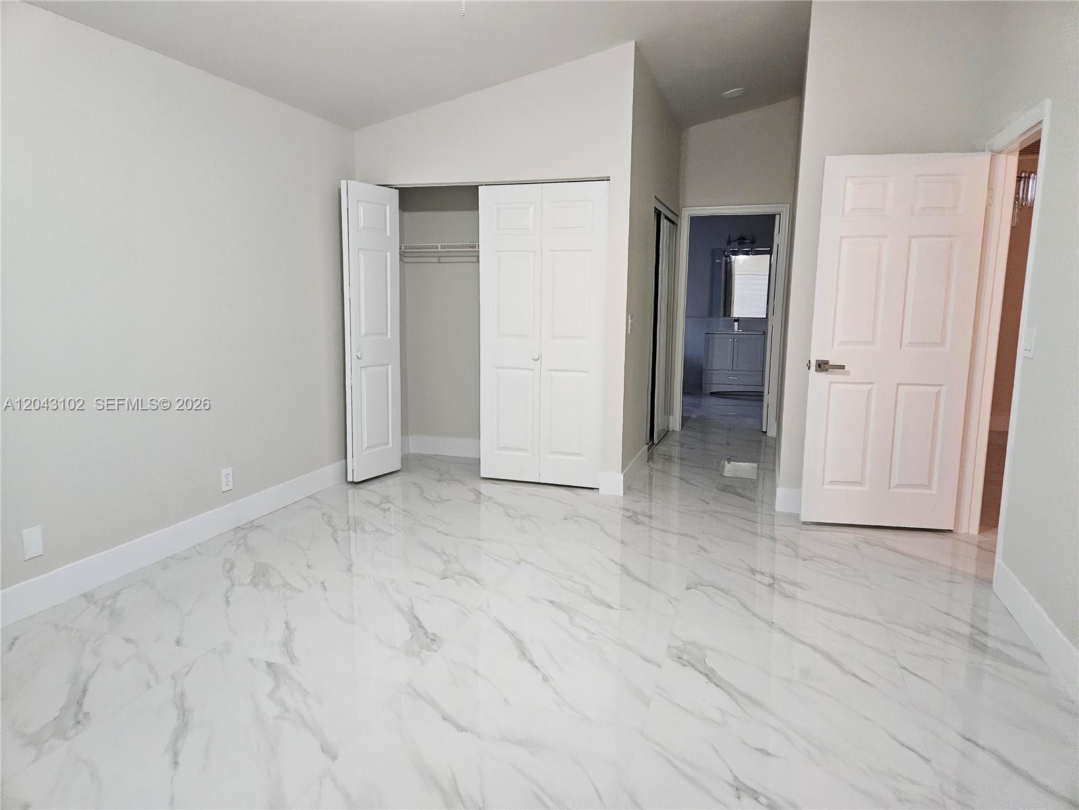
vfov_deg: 58.9
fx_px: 717
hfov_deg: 73.9
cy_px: 405
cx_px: 540
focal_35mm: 23
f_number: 1.8
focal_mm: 5.4
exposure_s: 1/240
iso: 1250
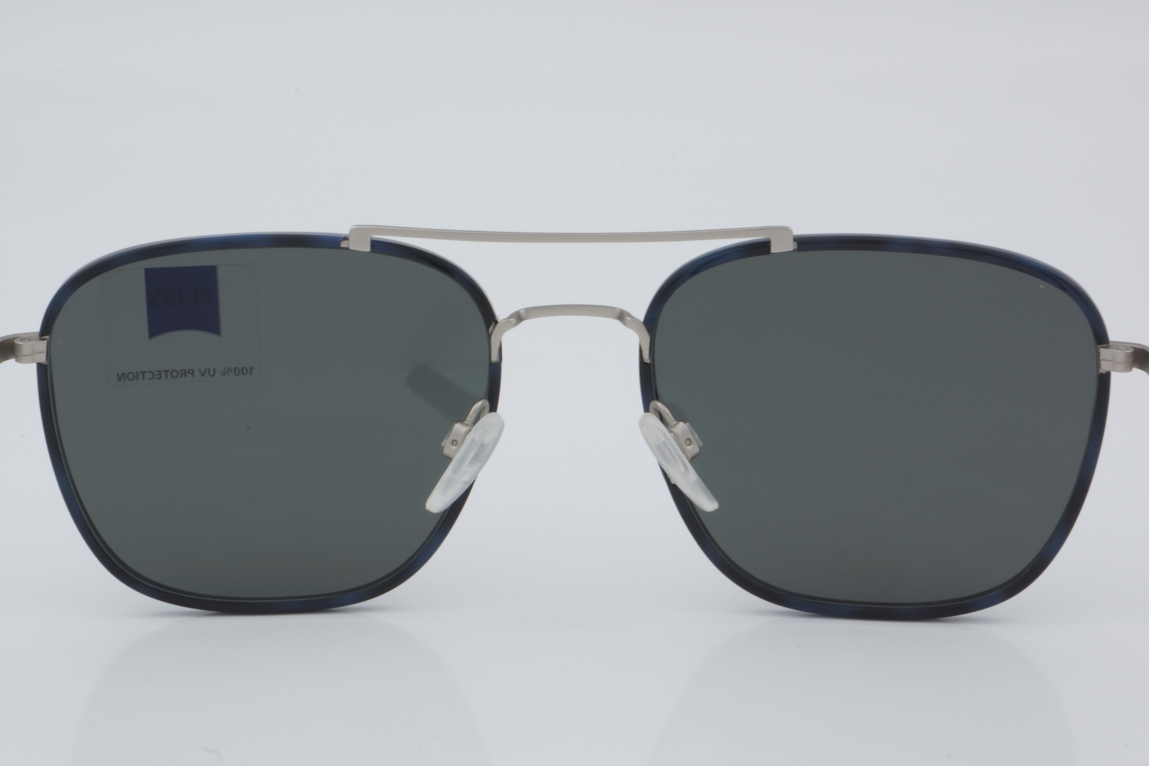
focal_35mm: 82
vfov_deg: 16.6
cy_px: 383
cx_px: 574
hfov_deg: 24.6
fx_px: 2633
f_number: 32
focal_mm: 55
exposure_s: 1/4
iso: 100
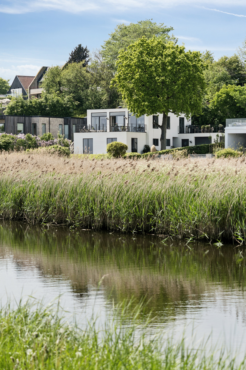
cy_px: 185
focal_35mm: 93
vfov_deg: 21.9
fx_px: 953
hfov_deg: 14.7
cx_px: 123
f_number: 5
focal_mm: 62
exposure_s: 1/1000
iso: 200
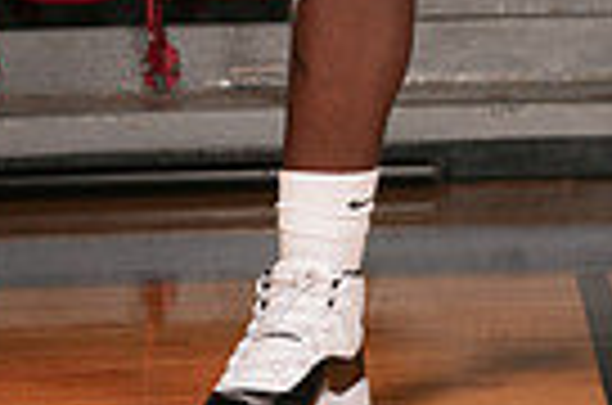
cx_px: 468
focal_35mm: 166
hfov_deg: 12.4
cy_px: -508
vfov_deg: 7.7
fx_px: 2815
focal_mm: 50
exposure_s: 1/200
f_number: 8
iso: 400
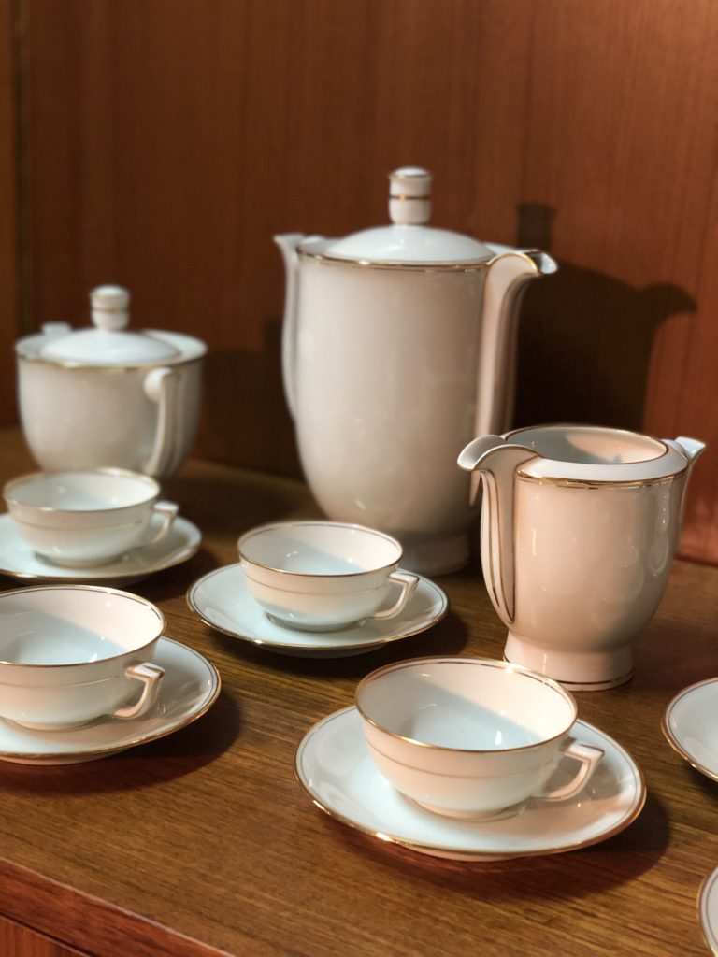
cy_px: 478
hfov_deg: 28.0
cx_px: 359
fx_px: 1438
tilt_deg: -14.5
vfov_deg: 36.8
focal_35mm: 52
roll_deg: -3.3
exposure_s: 1/14
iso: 160
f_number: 2.4
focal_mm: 6
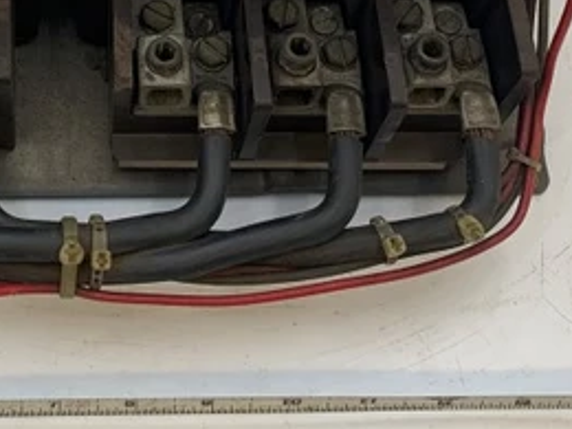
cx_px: 48
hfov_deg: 25.1
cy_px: -94
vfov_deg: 18.5
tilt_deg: -60.5
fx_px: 1239
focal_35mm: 75
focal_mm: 4.25
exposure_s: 1/121
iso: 64
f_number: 1.8
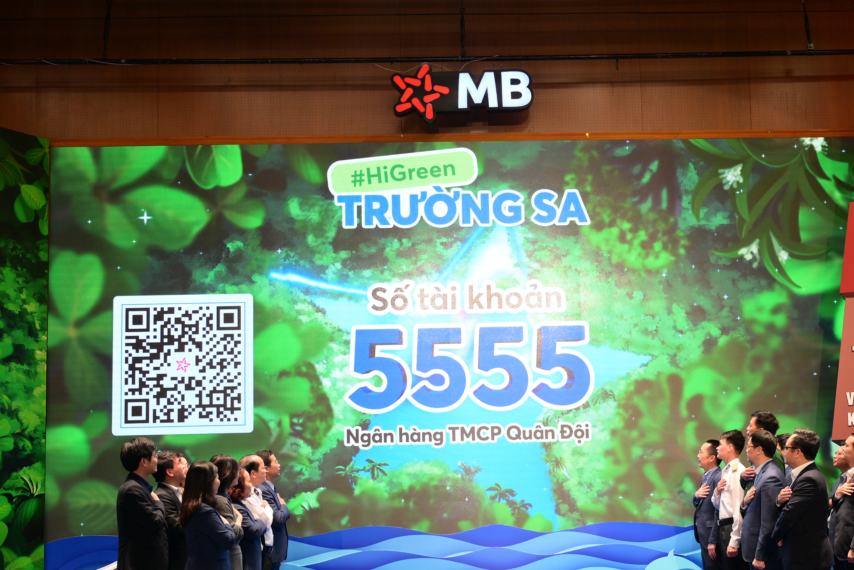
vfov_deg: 28.5
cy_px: 373
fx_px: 1115
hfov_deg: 41.8
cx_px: 490
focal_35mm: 47
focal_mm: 34
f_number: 3.2
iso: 500
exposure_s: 1/160
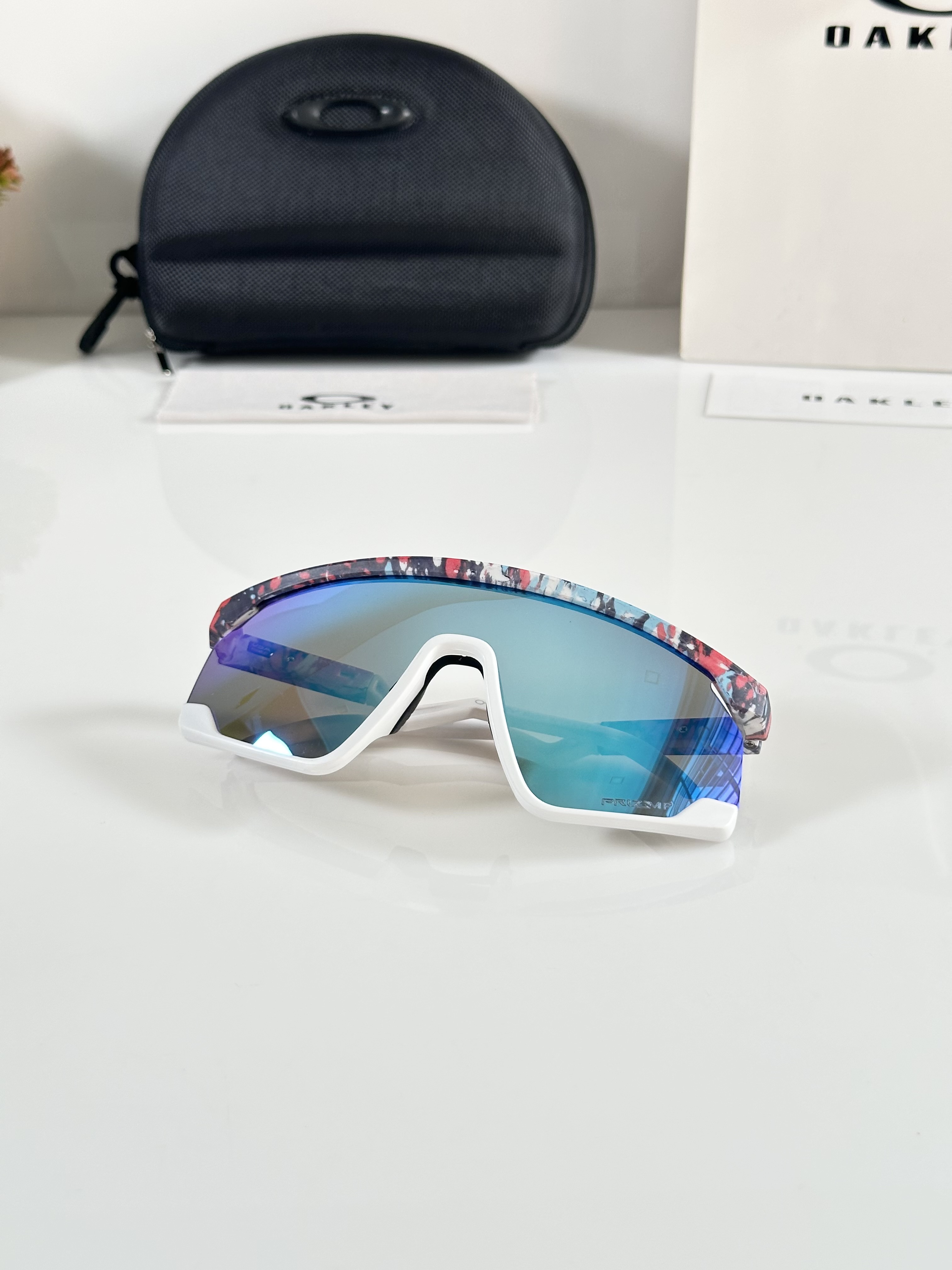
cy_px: 635
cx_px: 476
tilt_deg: -26.7
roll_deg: +0.8
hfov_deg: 30.3
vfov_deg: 39.7
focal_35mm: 48
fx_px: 1760
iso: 80
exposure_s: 1/103
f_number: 1.78
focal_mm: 6.86
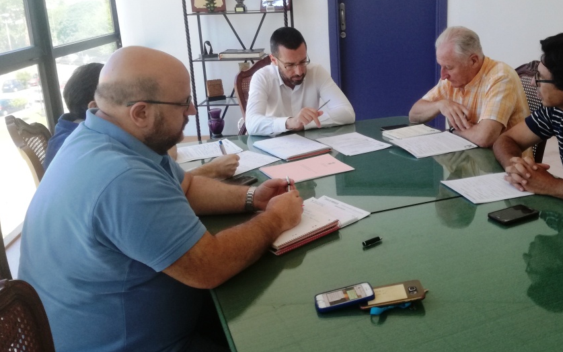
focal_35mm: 35
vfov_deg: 36.0
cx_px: 343
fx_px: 537
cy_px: 127
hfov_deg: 54.8
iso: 100
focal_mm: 3.79
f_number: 2
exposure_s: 1/33.3
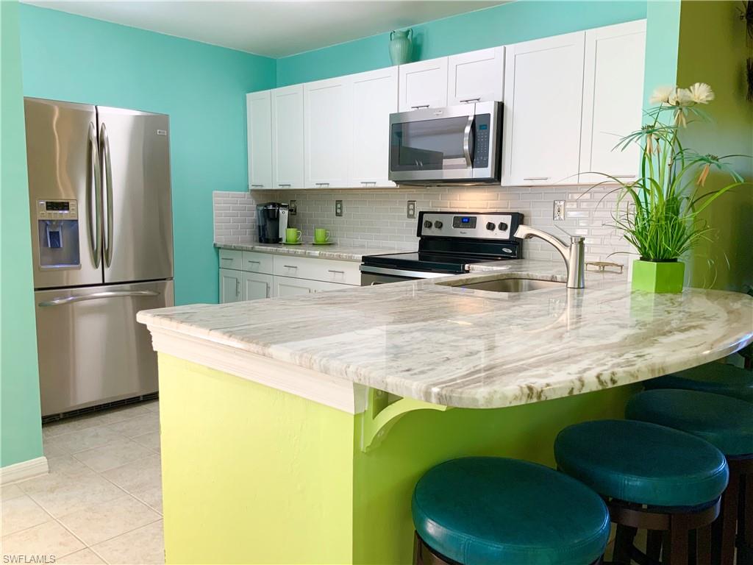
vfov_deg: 48.2
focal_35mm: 29
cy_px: 282
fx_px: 631
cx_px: 376
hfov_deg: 61.7
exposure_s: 1/60
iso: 50
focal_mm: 3
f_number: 1.8
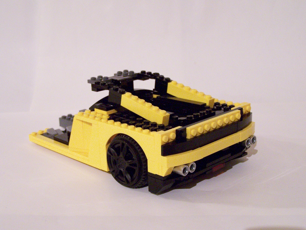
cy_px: 115
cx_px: 153
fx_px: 522
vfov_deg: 24.8
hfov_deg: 32.7
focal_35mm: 59
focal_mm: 9.8
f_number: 3.1
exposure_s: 1/8
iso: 400
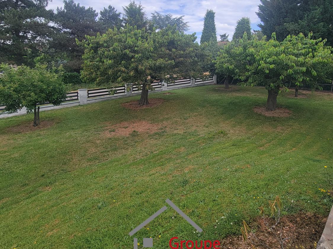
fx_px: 192
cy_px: 88
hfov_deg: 81.3
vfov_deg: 64.6
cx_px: 189
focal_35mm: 20
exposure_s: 1/1078
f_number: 2.2
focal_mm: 2.2
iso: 50
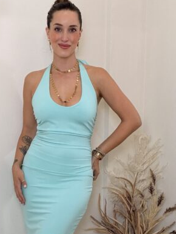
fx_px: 421
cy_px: 146
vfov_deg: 31.1
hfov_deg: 23.6
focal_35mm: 62
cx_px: 67
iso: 100
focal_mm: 2.71
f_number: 1.9
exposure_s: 1/60
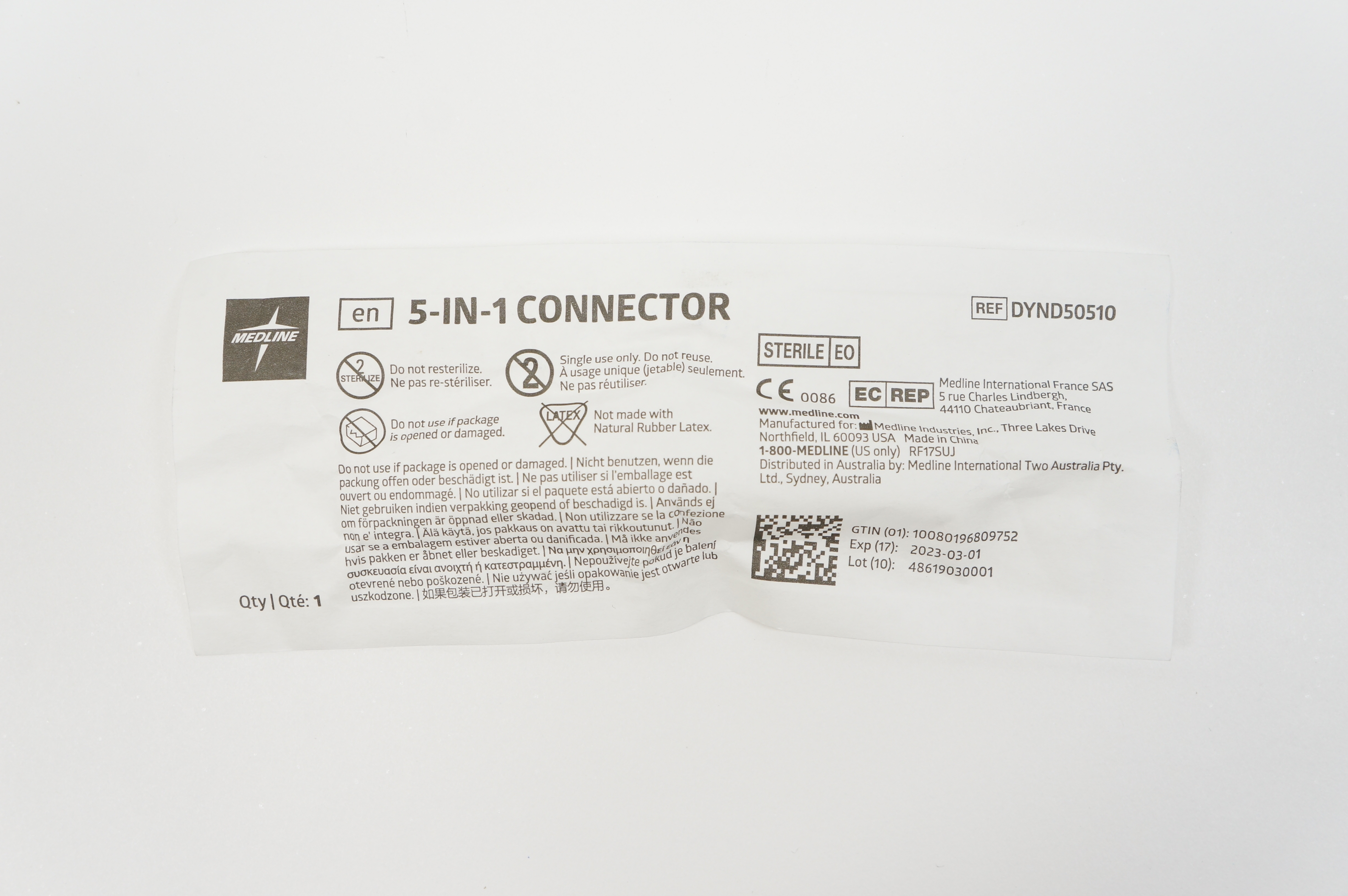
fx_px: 1739
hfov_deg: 42.4
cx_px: 674
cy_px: 448
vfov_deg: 28.9
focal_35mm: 46
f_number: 6.3
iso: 400
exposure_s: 1/60
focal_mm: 31
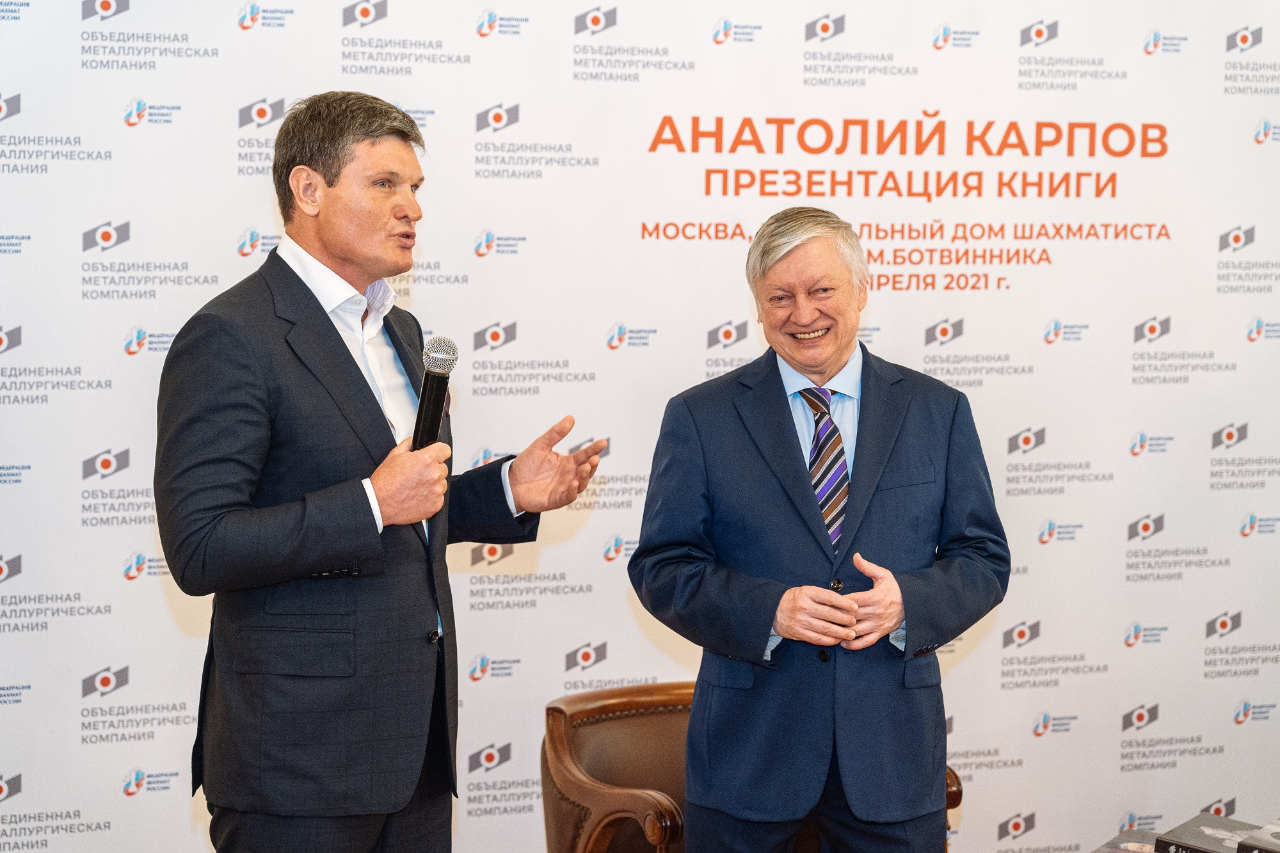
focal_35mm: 86
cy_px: 426
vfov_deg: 15.9
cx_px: 640
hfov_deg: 23.6
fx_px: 3057
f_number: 4
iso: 2000
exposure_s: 1/125
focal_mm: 86
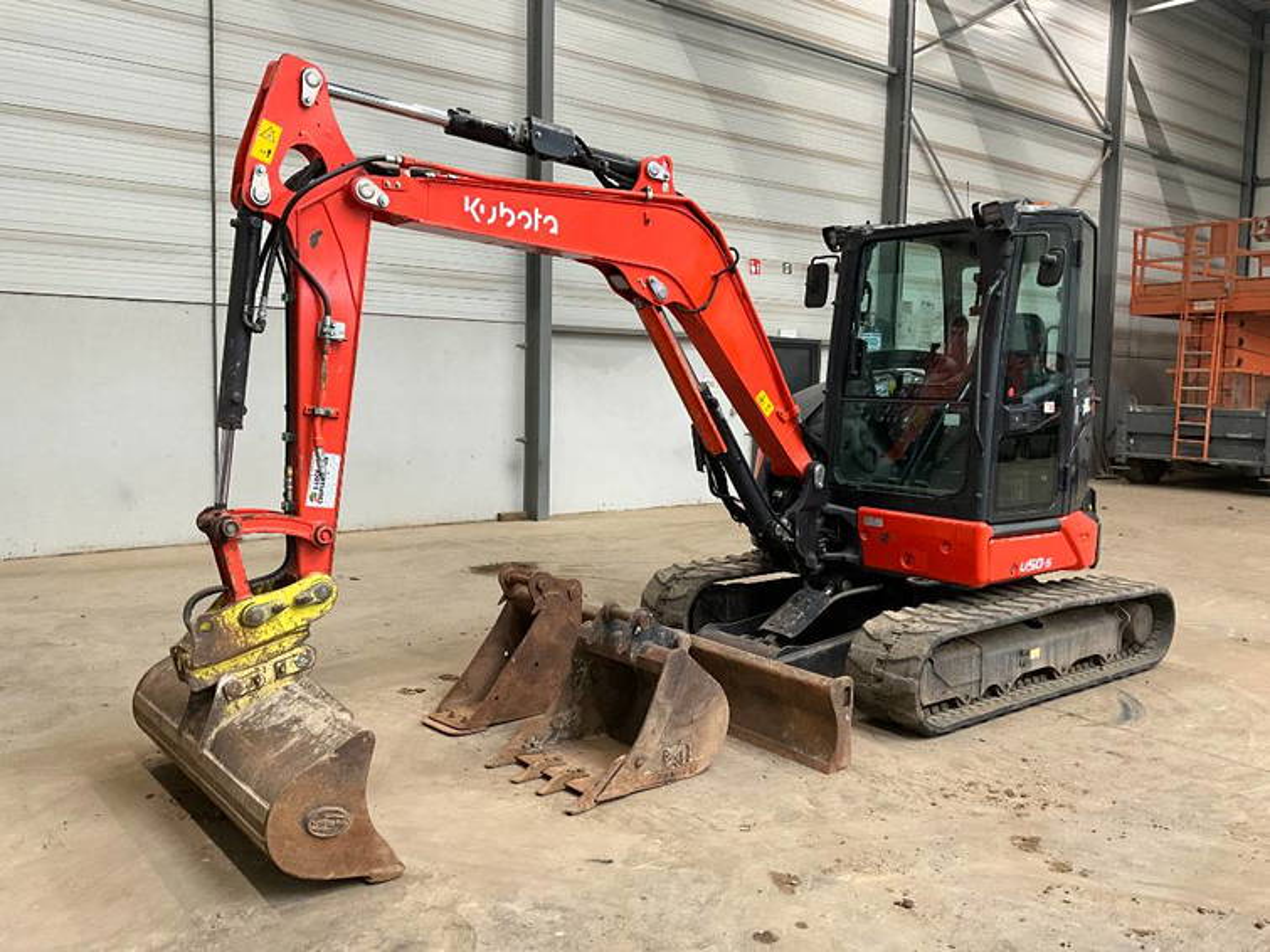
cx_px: 635
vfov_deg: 48.2
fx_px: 1064
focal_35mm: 29
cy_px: 476
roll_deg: -1.1
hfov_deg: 61.7
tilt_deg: -4.9
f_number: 1.8
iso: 125
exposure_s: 1/60
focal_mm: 3
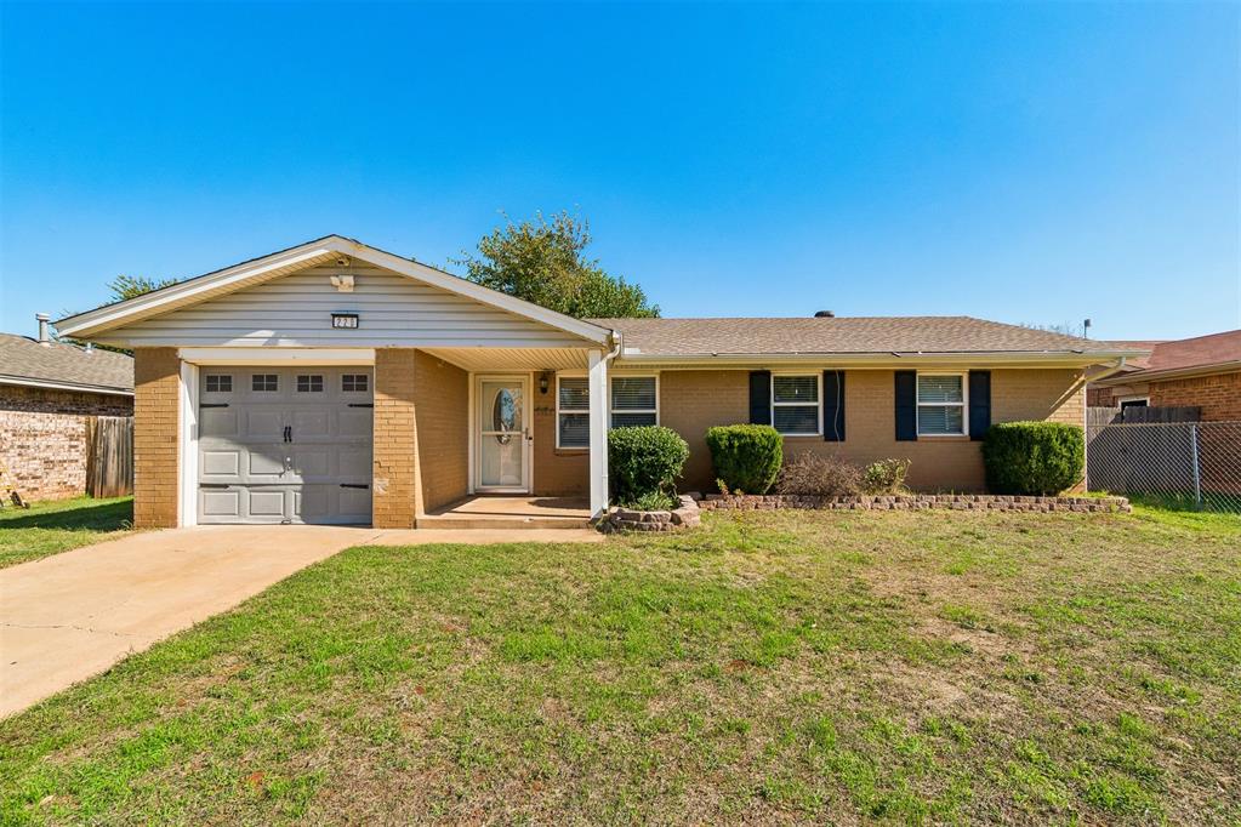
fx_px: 517
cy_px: 414
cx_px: 620
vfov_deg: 77.3
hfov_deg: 100.4
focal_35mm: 15
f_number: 9
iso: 100
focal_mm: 10
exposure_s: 1/400
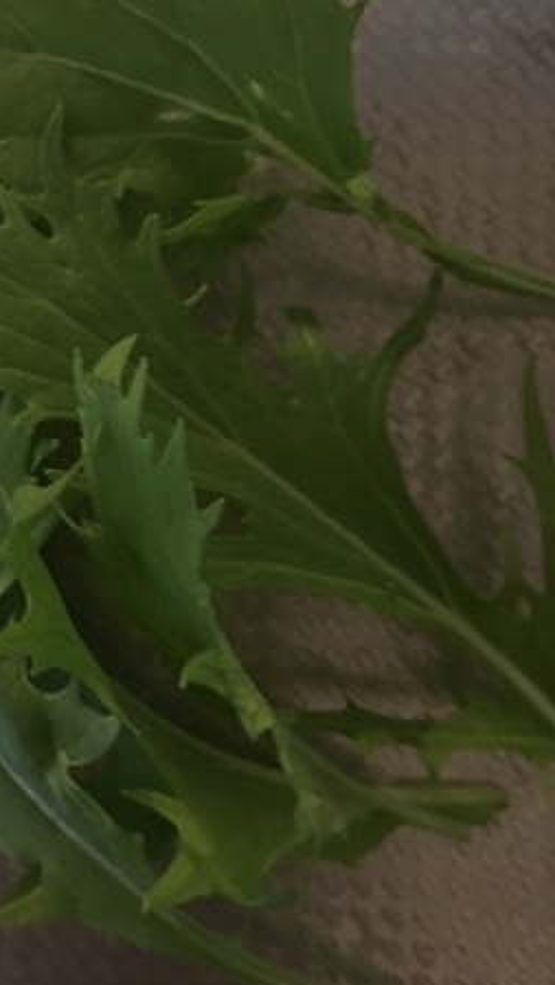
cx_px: 136
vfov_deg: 45.3
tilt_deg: -82.6
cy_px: 404
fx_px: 1176
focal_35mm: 45
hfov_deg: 26.2
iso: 400
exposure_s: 1/15
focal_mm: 4.15
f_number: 2.2
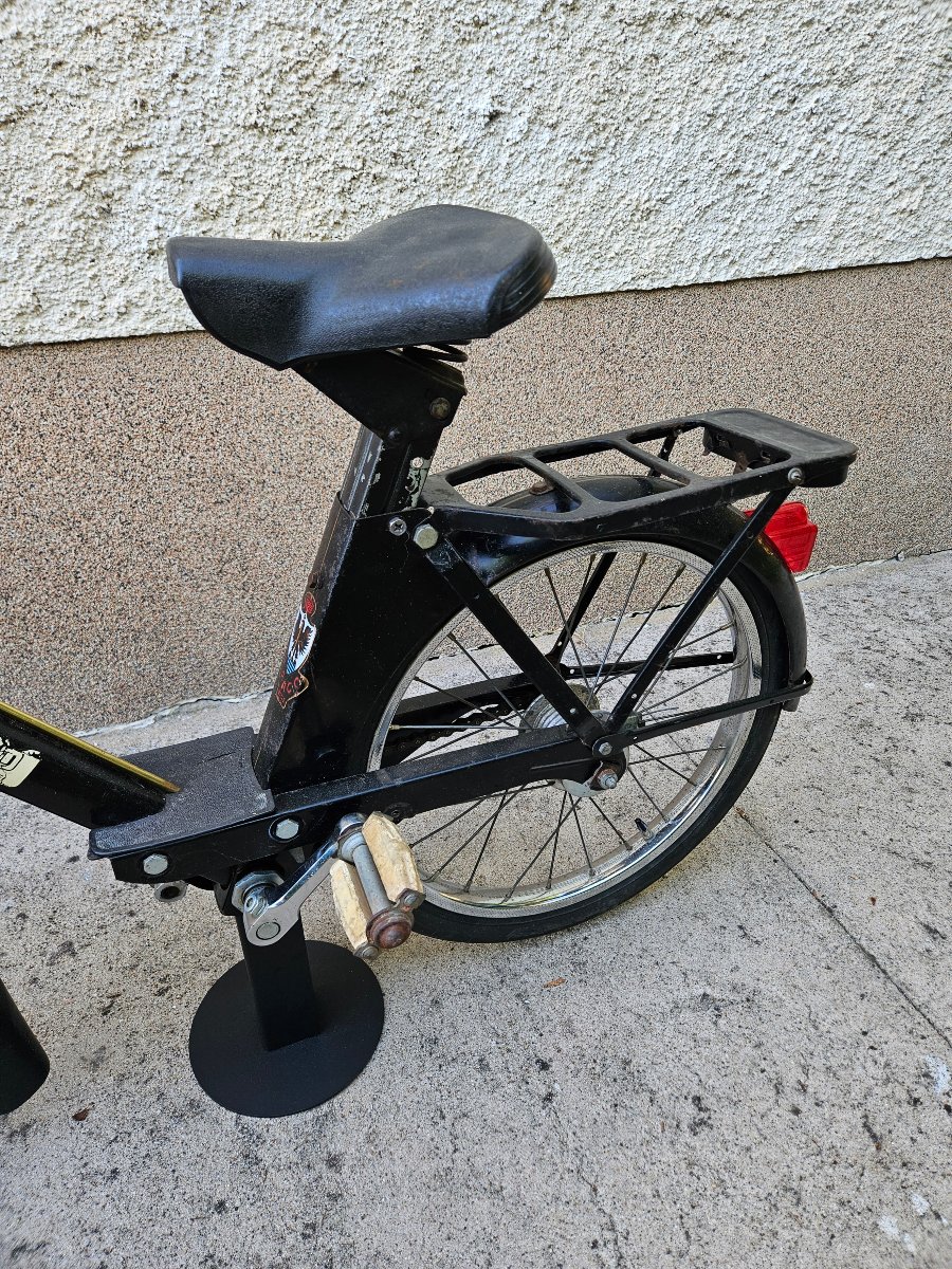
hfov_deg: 58.9
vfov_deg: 73.9
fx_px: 843
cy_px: 634
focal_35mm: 23
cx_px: 476
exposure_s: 1/180
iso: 80
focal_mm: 5.4
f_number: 1.8
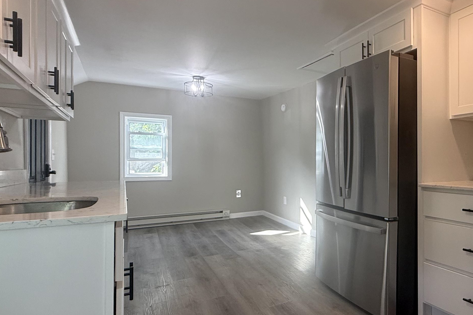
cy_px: 163
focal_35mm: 24
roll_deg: -0.4
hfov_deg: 71.4
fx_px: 315
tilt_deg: +0.9
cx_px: 318
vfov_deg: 53.1
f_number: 2.2
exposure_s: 1/120
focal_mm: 2.22
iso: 125
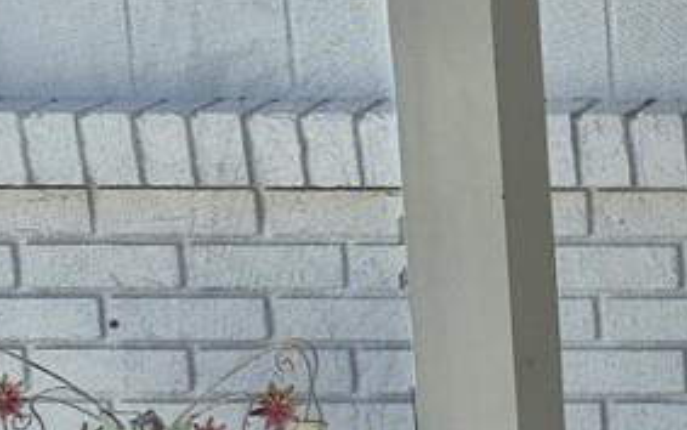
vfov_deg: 9.5
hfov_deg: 11.6
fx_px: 2584
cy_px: 238
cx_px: 1787
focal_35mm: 138
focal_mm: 5.4
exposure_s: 1/253
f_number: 1.8
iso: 25
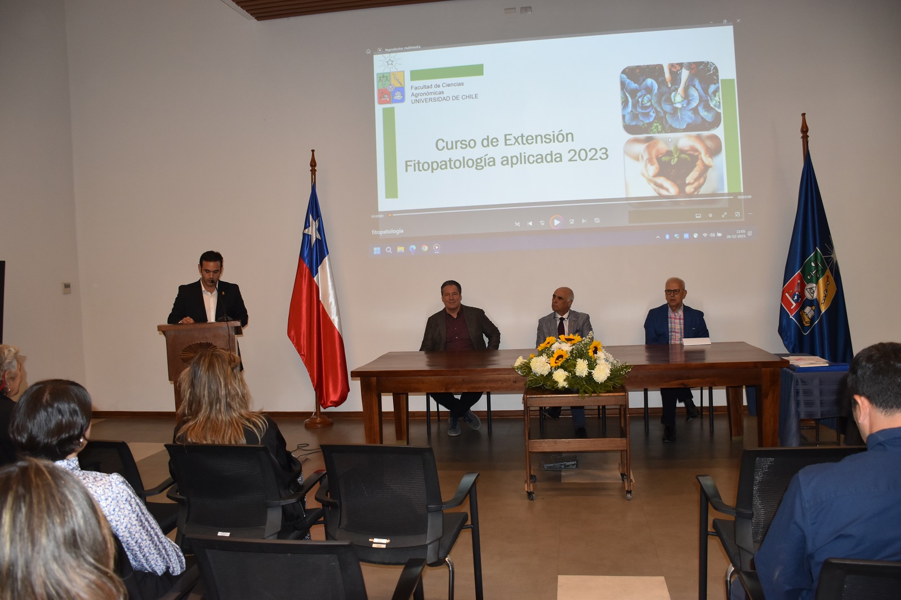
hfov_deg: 67.4
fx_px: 676
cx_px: 450
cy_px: 300
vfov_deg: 47.9
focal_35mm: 27
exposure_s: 1/60
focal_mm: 18
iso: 800
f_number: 4
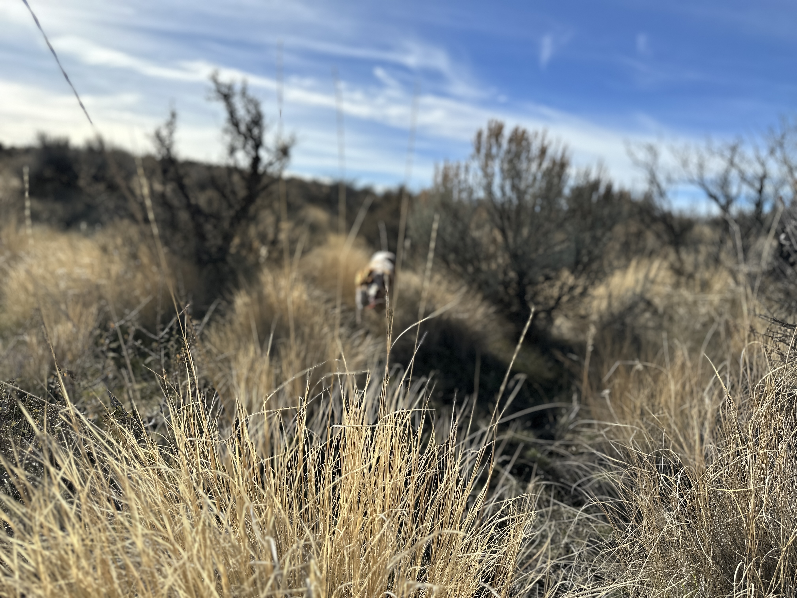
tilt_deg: -4.3
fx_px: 553
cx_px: 398
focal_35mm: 24
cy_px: 299
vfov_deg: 56.8
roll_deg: -5.6
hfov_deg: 71.6
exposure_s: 1/5263
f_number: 1.78
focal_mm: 6.86
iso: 80
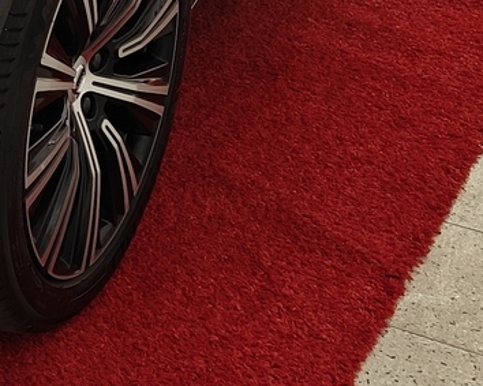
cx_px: -267
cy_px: -192
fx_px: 1872
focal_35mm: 131
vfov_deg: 11.3
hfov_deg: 13.7
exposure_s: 1/60
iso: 80
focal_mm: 5.59
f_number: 1.8
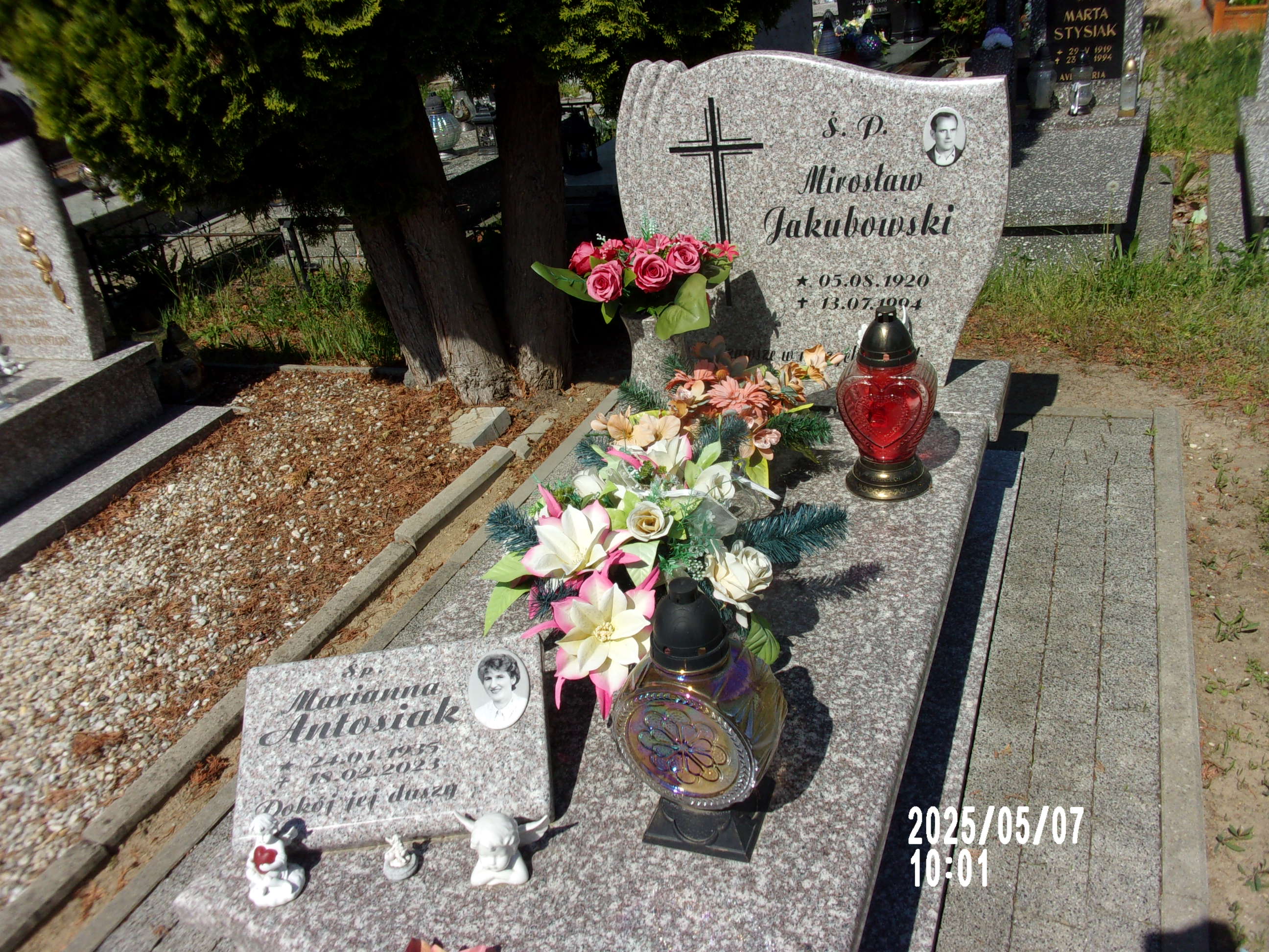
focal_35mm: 28
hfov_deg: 63.4
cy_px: 476
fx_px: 1026
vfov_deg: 49.7
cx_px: 634
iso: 80
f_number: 10.8
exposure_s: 1/150
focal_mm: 5.1
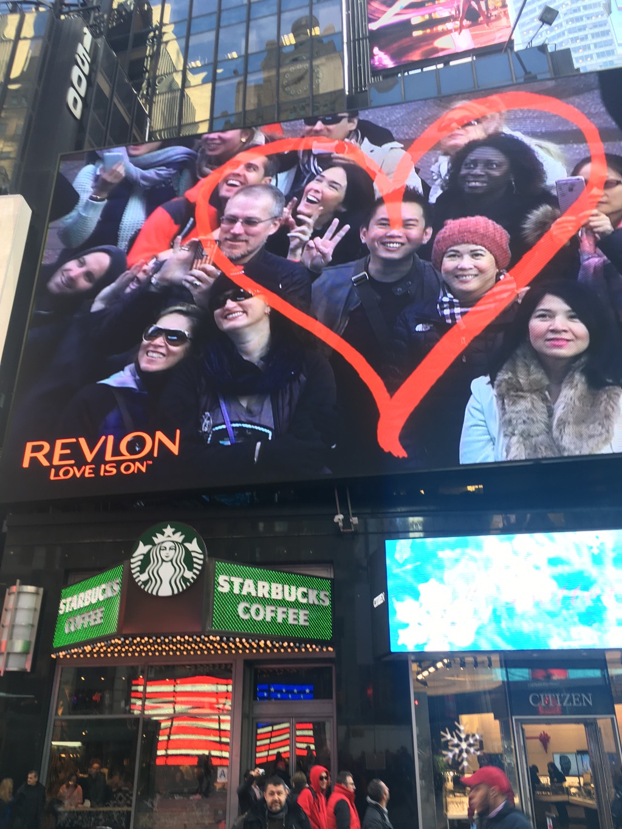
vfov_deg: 61.7
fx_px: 695
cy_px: 414
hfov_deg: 48.2
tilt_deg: +24.7
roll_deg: +2.5
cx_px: 311
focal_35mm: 29
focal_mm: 4.15
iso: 25
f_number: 2.2
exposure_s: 1/60
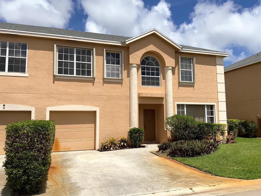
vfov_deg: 48.2
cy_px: 98
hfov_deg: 61.7
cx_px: 130
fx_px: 219
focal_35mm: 29
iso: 16
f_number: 1.8
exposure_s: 1/4405
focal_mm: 3
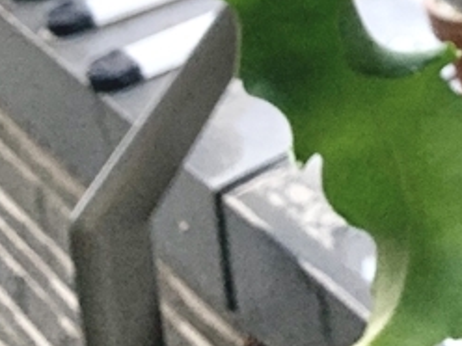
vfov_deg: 10.3
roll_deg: +4.3
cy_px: -467
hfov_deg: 13.6
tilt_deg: -9.6
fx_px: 1682
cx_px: 900
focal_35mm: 126
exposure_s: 1/121
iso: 64
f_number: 1.8
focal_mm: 4.25
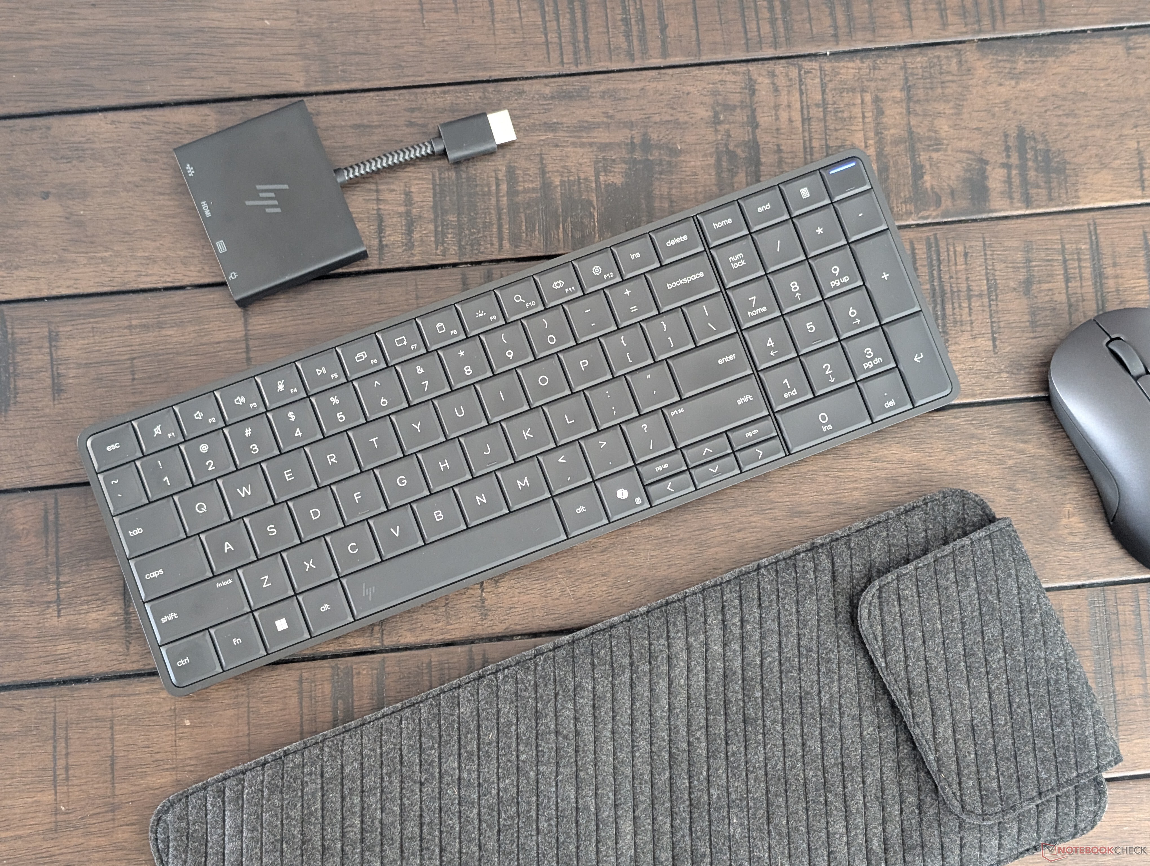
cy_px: 433
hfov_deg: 38.9
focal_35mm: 49
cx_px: 575
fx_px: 1630
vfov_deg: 29.7
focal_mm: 6.9
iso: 432
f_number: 1.68
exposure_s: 1/34
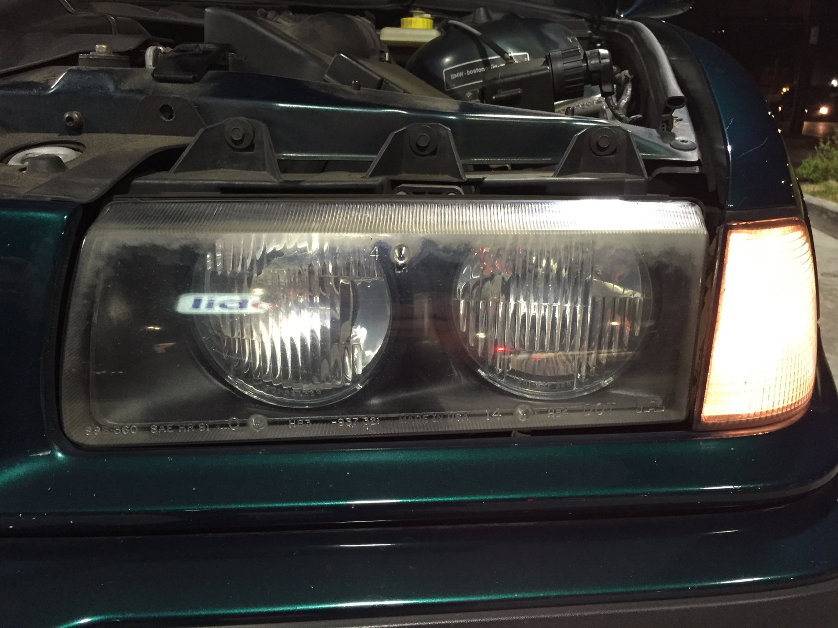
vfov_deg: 48.2
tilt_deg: -17.6
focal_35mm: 29
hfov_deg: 61.7
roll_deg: -1.5
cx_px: 419
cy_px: 314
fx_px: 702
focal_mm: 4.15
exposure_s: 1/30
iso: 200
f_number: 2.2
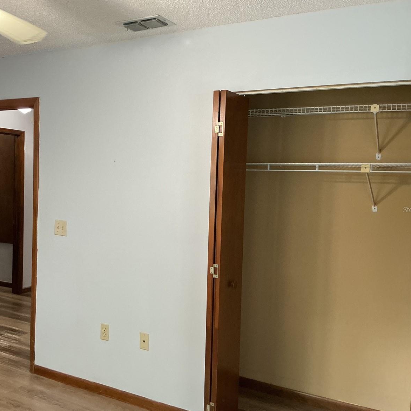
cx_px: 156
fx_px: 470
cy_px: 209
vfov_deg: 47.2
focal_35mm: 35
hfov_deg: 46.8
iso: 125
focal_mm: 3
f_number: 1.8
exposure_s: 1/60
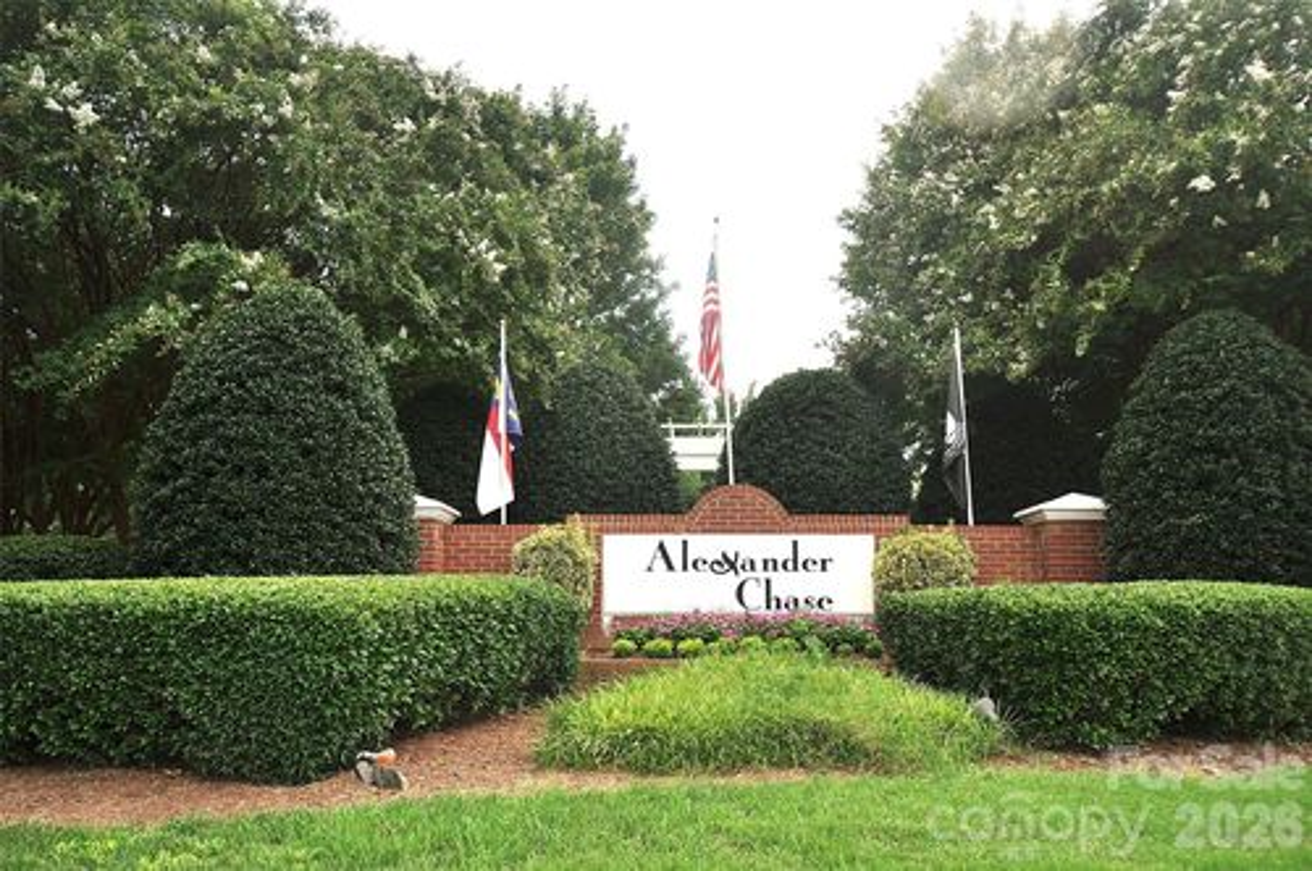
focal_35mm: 30
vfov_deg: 43.5
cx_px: 656
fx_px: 1092
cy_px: 436
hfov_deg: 62.0
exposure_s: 1/200
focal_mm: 20
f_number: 8
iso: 200
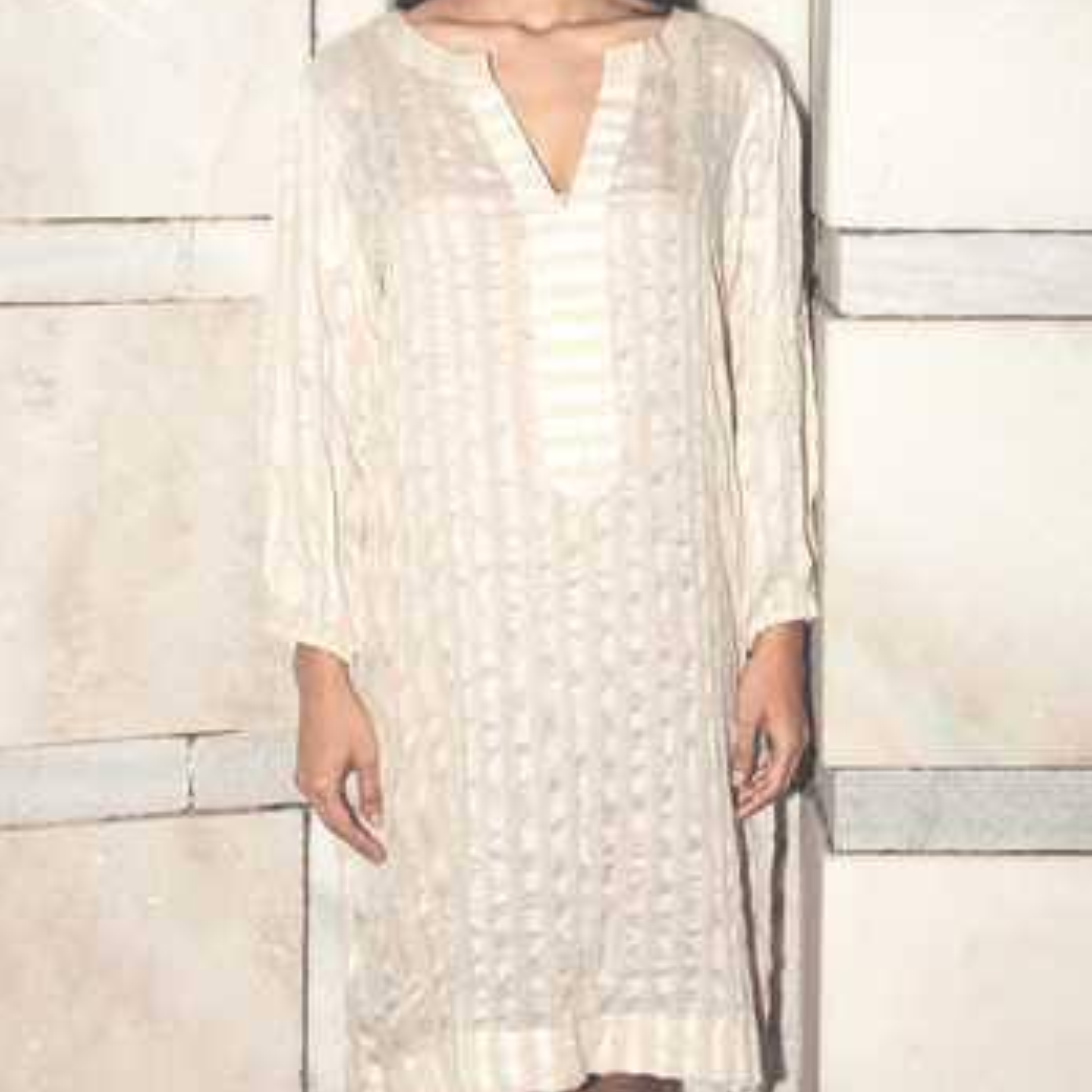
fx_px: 1606
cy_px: 436
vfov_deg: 37.4
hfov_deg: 37.6
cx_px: 548
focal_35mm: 45
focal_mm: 35
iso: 250
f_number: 7.1
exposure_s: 1/200
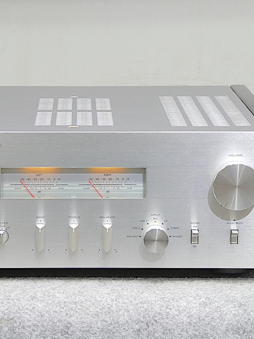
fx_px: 1507
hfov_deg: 9.6
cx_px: 72
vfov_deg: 12.8
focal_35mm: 154
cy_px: 175
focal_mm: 17.5
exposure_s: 1/10
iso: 200
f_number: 5
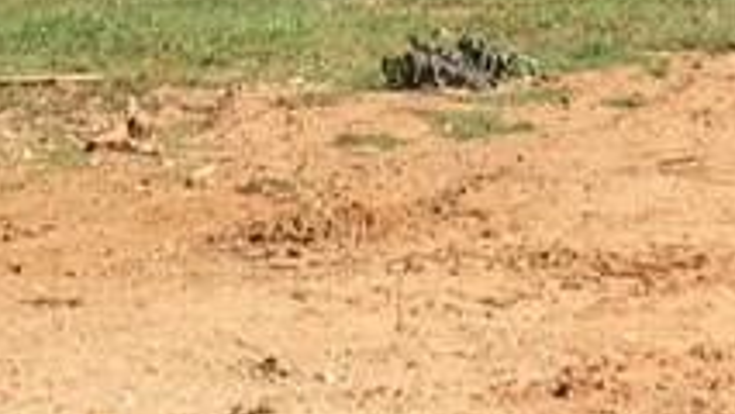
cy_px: -442
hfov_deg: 14.0
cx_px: 628
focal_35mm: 152
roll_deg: -0.5
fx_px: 2963
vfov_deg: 7.6
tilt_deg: +7.1
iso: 25
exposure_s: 1/938
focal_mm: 4.15
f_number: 2.2
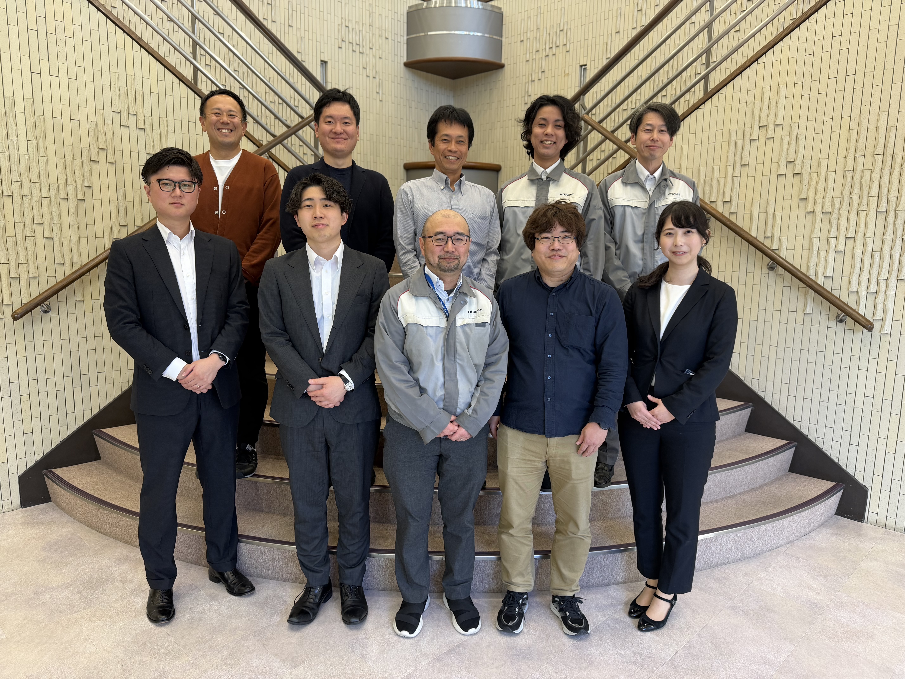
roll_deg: -1.4
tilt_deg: -9.8
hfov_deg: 71.6
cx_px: 452
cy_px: 340
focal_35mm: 24
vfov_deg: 56.8
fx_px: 627
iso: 125
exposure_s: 1/50
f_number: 1.78
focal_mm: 6.76
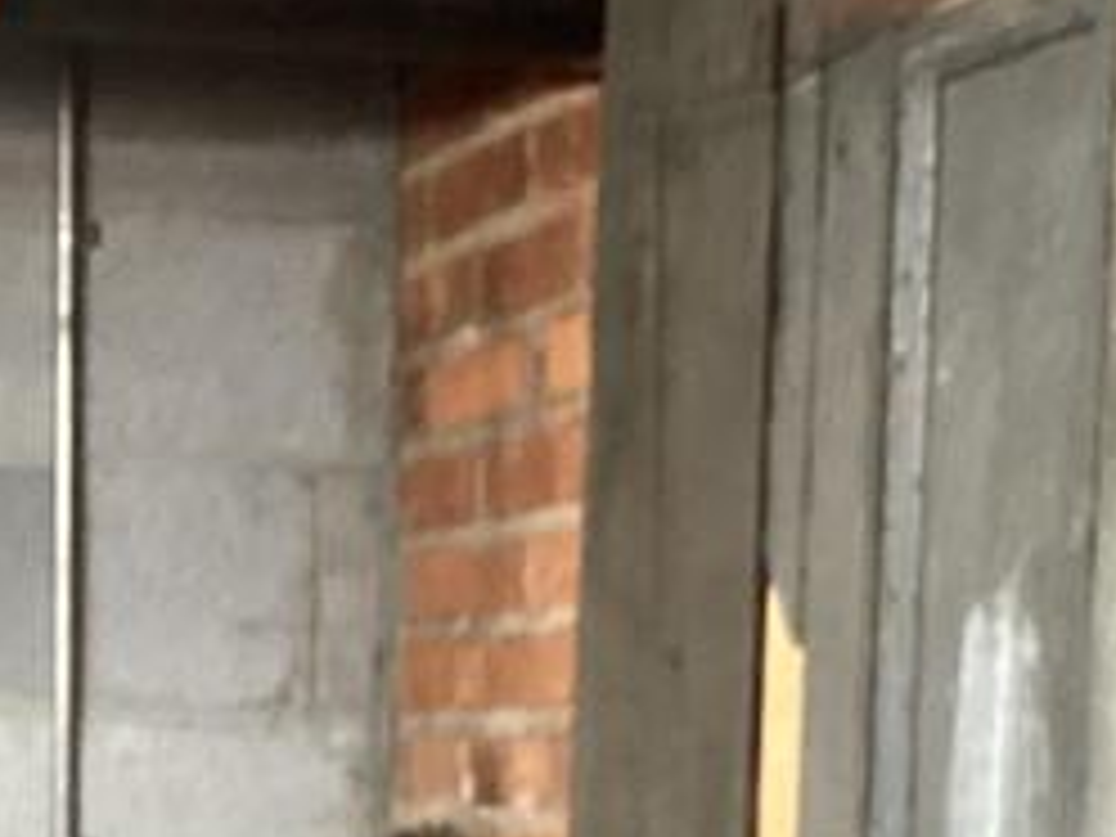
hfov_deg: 15.2
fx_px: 4127
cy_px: 1395
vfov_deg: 11.0
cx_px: 58
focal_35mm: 128
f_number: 2.4
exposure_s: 1/40
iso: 320
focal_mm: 3.3
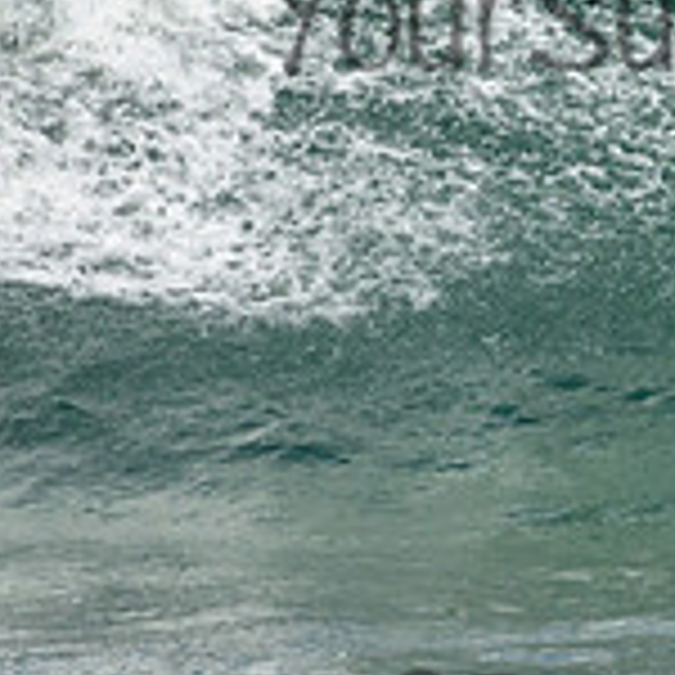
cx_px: 870
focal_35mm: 3026
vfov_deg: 0.6
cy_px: 96
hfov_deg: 0.6
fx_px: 66758
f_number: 11
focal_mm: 800
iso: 1000
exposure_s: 1/2000
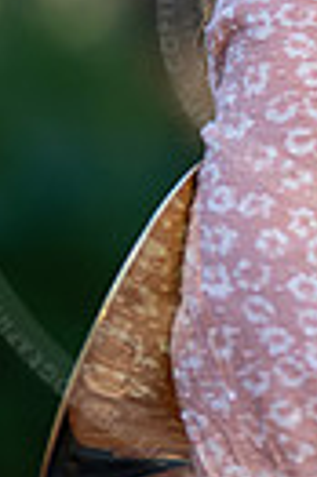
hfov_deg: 4.7
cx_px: 394
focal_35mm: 292
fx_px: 3867
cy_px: 62
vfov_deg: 7.0
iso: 160
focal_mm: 85
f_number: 1.2
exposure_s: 1/640
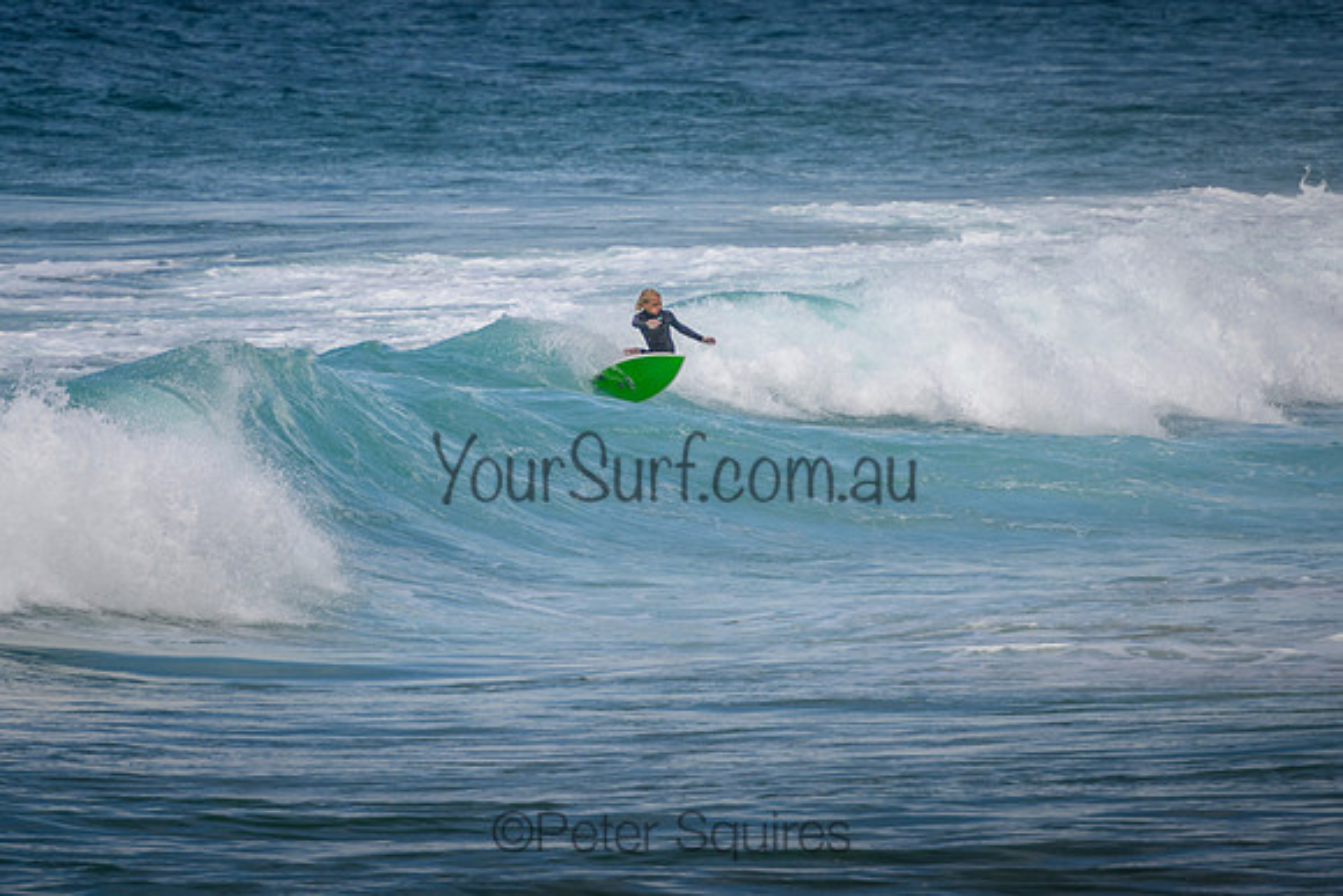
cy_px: 353
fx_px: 20497
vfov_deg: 2.5
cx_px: 629
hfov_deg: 3.8
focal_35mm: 549
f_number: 5.6
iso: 280
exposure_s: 1/2000
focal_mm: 400
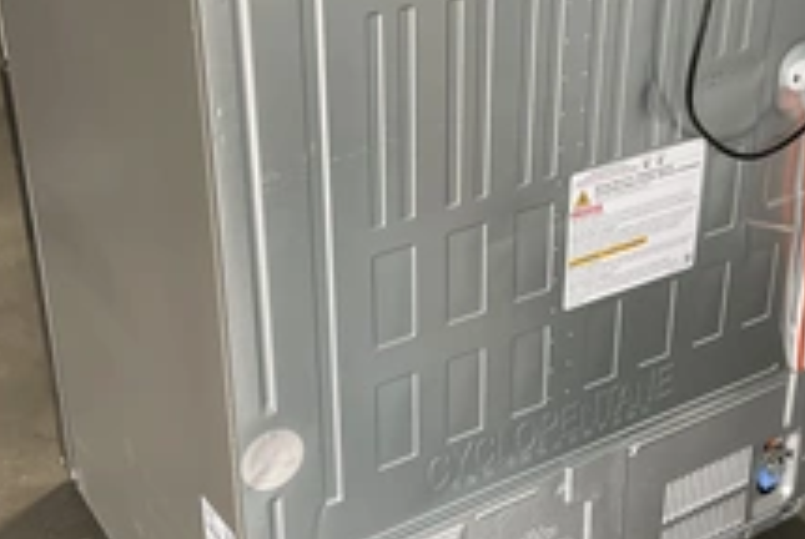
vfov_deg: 24.2
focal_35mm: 56
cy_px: 221
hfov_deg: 35.6
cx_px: 393
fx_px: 1254
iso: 64
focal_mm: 3
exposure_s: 1/122
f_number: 1.8
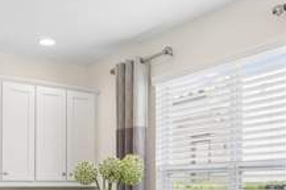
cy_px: 180
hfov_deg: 37.5
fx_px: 420
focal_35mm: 53
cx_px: 120
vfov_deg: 24.5
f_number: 11
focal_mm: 16
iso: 400
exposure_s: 1/20
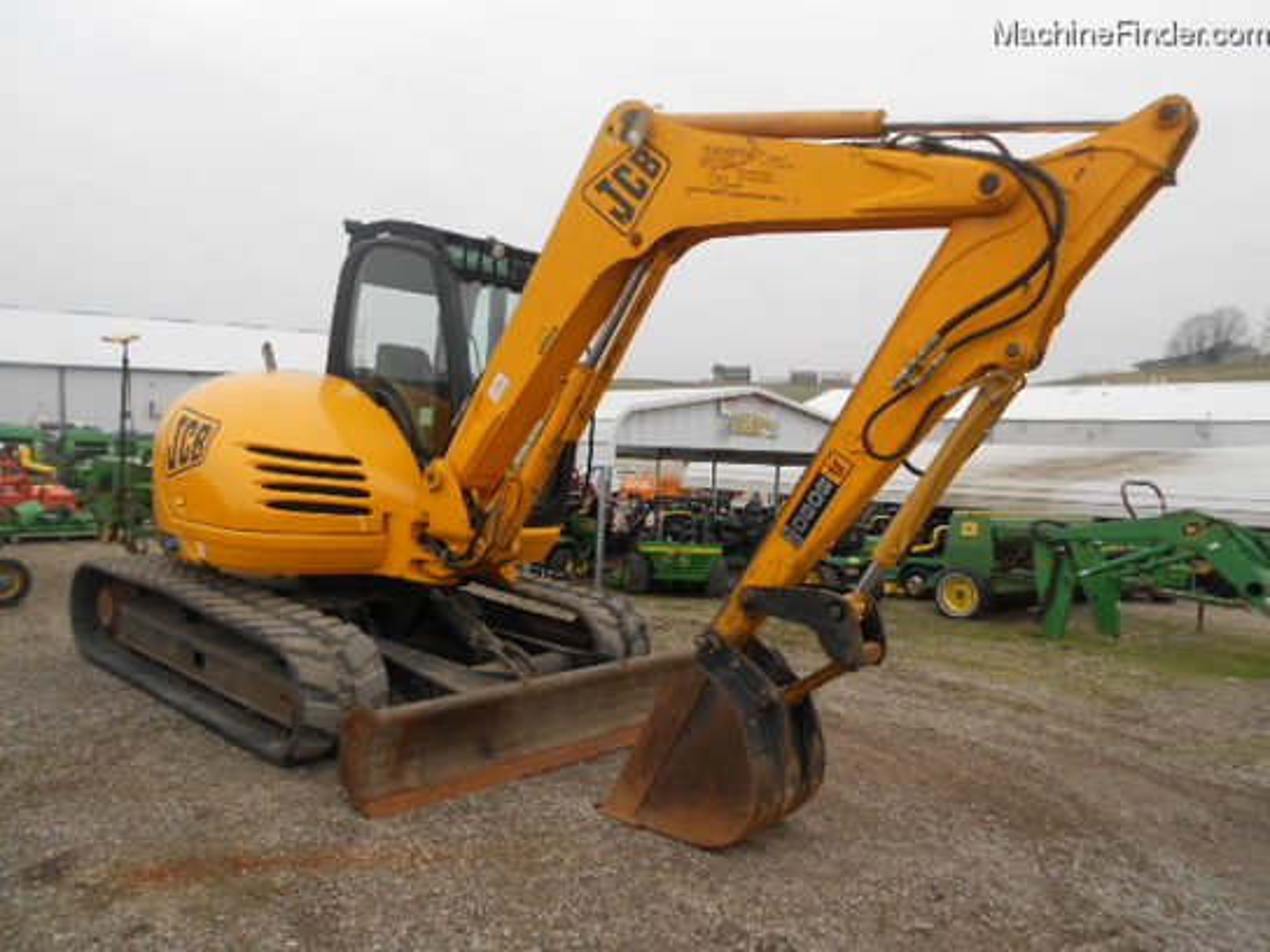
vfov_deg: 53.1
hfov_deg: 67.3
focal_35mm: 26
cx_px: 635
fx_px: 954
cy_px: 476
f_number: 3.2
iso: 80
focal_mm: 4.6
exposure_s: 1/80
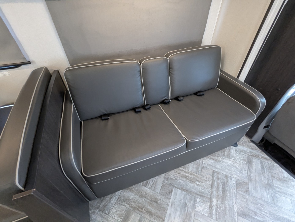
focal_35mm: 16
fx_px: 137
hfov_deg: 94.4
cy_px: 111
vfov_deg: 78.2
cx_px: 148
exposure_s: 1/67.8
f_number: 2.2
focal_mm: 2.35
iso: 510
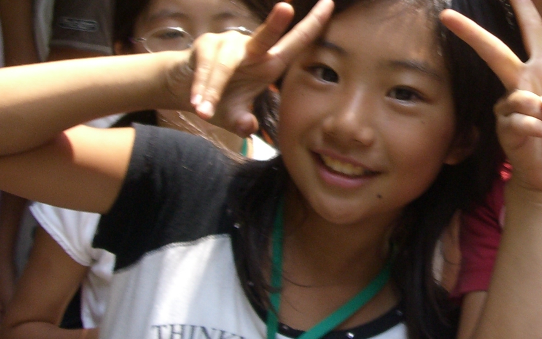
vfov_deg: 11.8
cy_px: 98
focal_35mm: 111
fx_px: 1640
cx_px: 512
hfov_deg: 18.4
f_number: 3.3
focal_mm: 9
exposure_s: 1/125
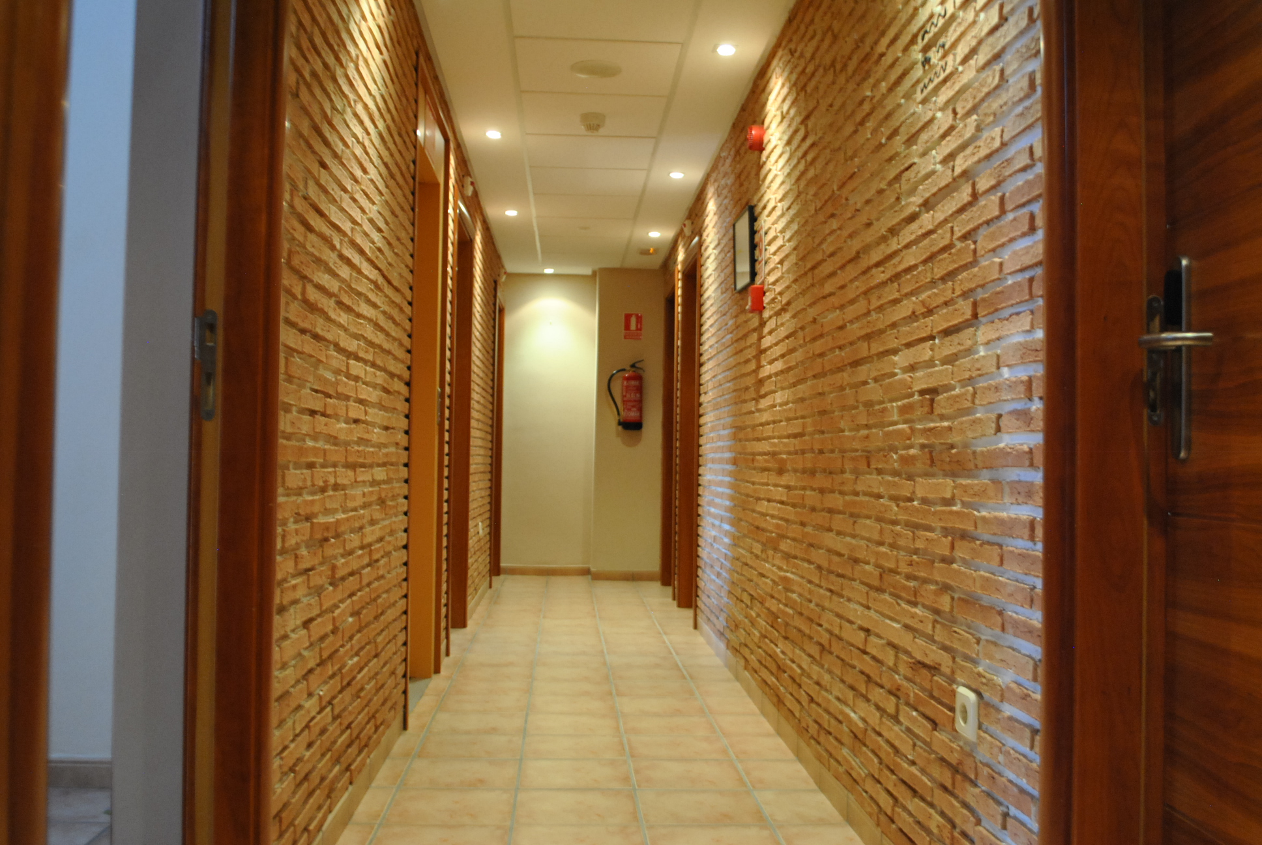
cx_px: 631
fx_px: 1158
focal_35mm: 33
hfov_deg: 57.2
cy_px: 422
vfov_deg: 40.1
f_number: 4
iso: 640
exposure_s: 1/30
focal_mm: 22
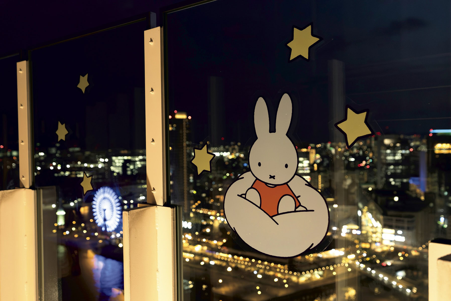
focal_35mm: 35
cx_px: 226
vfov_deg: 37.9
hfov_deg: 54.4
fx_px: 439
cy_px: 150
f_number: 3.5
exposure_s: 1/60
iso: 6400
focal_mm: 35
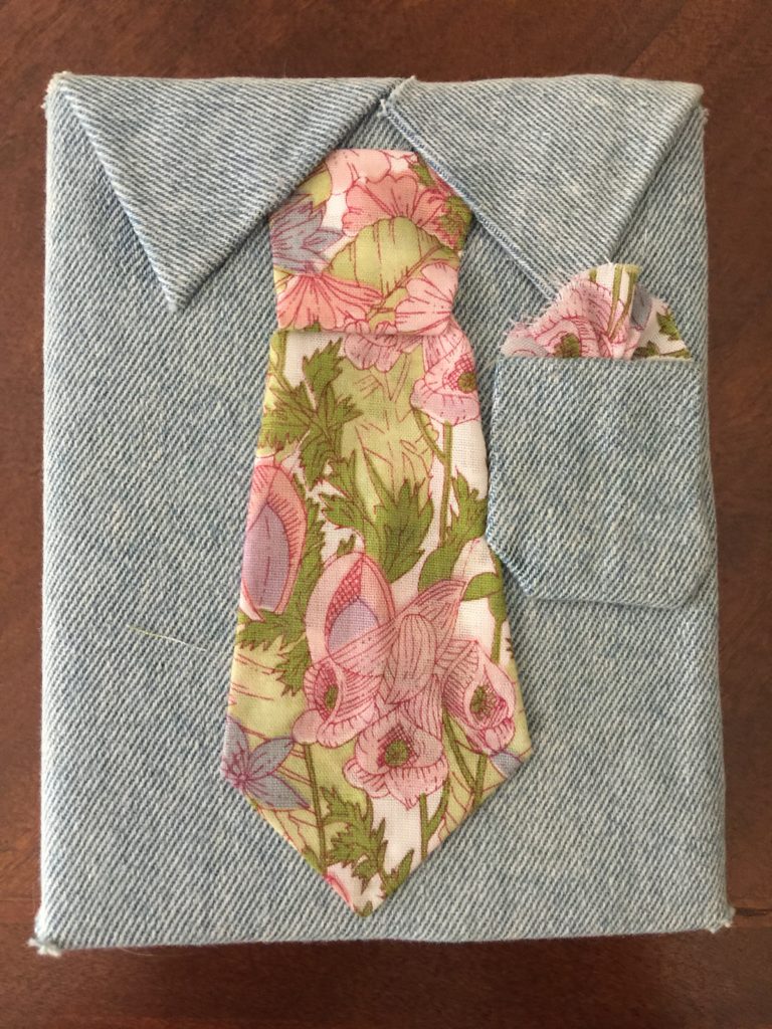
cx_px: 386
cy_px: 514
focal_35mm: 29
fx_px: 862
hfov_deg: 48.2
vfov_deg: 61.7
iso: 80
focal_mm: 4.15
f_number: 2.2
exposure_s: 1/4
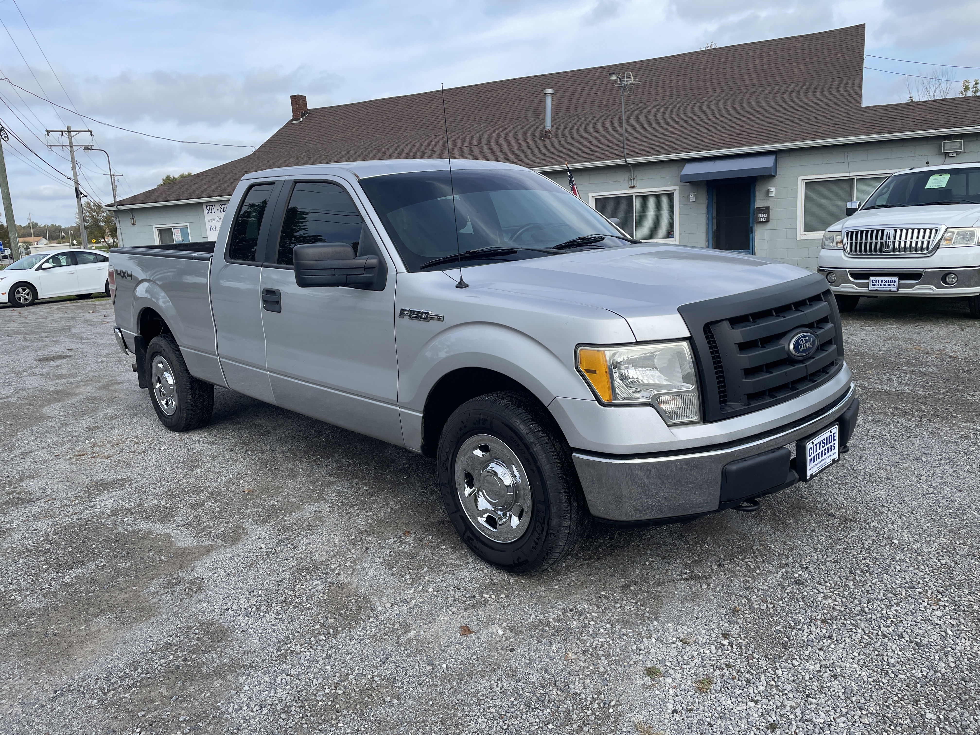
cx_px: 490
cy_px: 368
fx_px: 736
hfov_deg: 67.3
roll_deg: +3.8
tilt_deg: -10.6
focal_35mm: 26
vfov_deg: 53.1
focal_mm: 4.2
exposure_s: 1/2053
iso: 32
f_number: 1.6
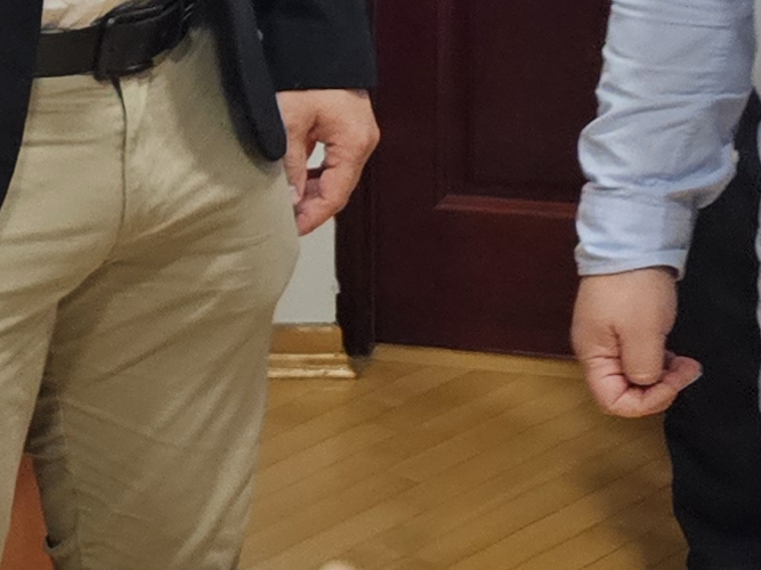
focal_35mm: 138
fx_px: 3033
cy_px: -30
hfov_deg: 14.0
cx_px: -87
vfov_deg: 10.6
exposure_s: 1/60
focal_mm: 6.3
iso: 500
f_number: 1.7
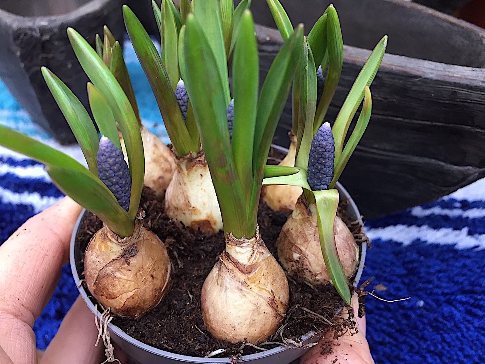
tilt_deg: -32.6
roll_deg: -1.8
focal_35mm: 29
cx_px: 242
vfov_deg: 48.2
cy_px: 182
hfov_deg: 61.7
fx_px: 406
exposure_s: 1/33
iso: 50
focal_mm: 4.15
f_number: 2.2
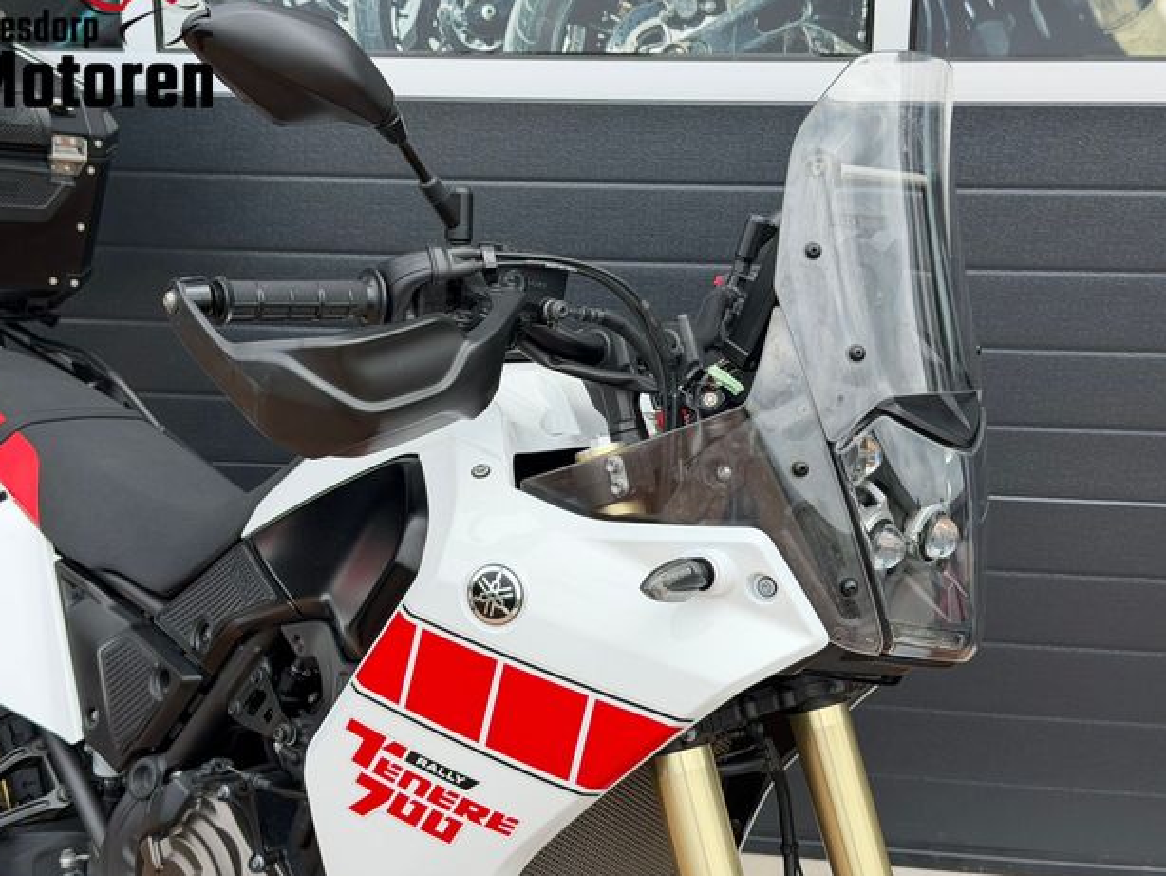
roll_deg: -0.5
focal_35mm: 50
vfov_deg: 29.1
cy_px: 437
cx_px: 577
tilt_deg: -17.4
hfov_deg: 38.2
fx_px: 1685
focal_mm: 6.76
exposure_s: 1/2033
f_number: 1.78
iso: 64
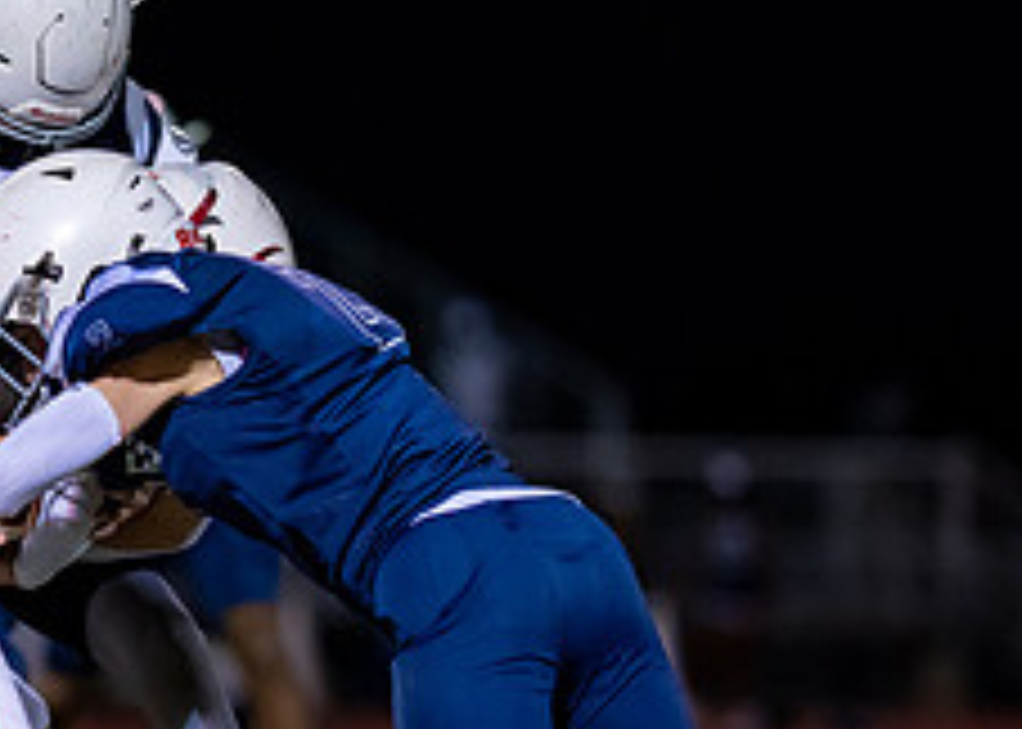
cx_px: 120
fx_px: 12680
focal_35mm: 437
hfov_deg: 4.6
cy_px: 485
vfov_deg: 3.3
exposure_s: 1/1600
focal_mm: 135
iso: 3200
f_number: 1.8
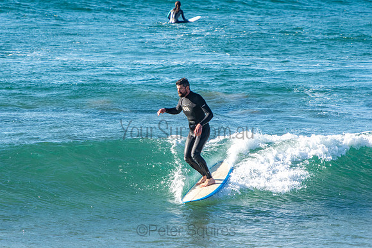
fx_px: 4031
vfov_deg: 3.5
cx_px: 186
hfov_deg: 5.3
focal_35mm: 390
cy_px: 124
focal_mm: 260
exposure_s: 1/1250
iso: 450
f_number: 5.6
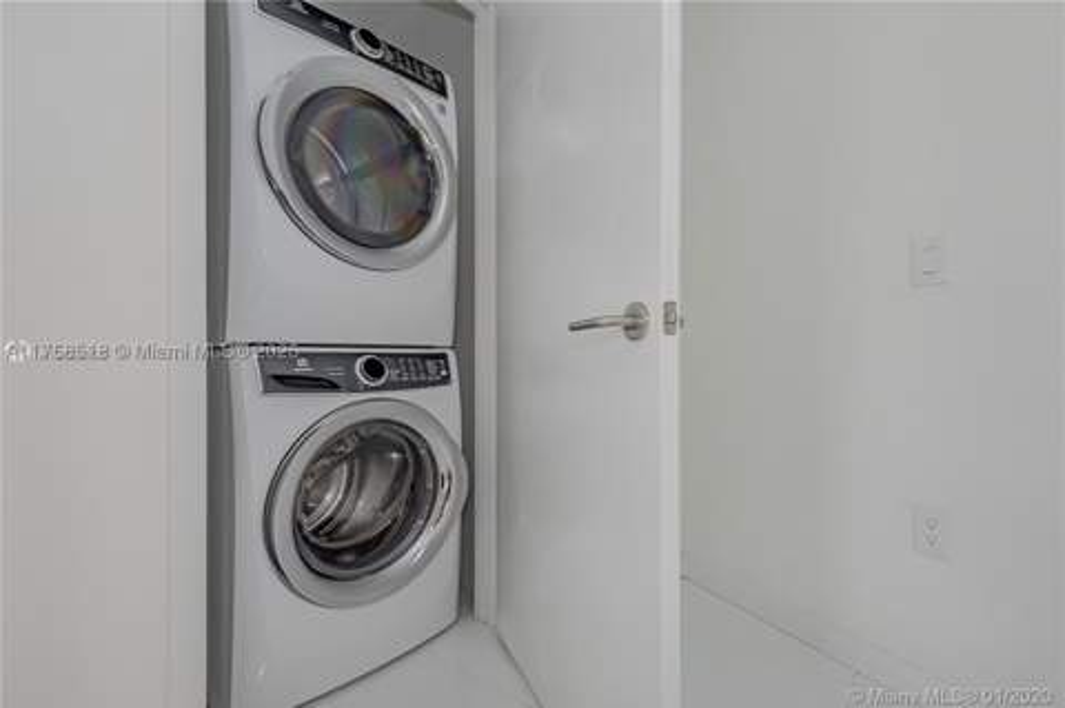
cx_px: 532
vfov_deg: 73.6
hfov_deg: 96.8
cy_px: 354
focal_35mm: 16
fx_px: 473
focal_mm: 16
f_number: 8
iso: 800
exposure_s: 1/15
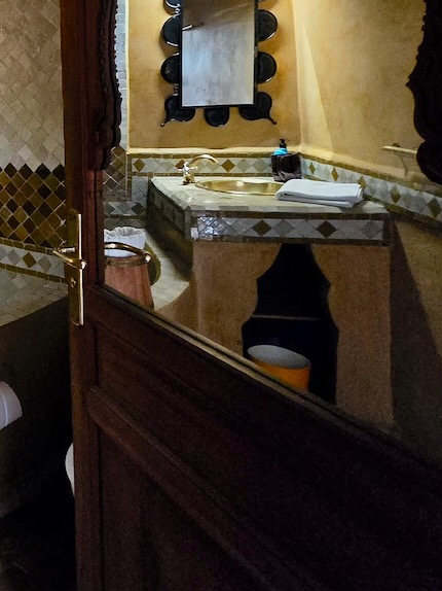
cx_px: -107
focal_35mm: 29
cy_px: 115
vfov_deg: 57.0
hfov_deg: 35.8
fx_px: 494
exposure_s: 1/50
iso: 1250
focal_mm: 1.7
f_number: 2.2
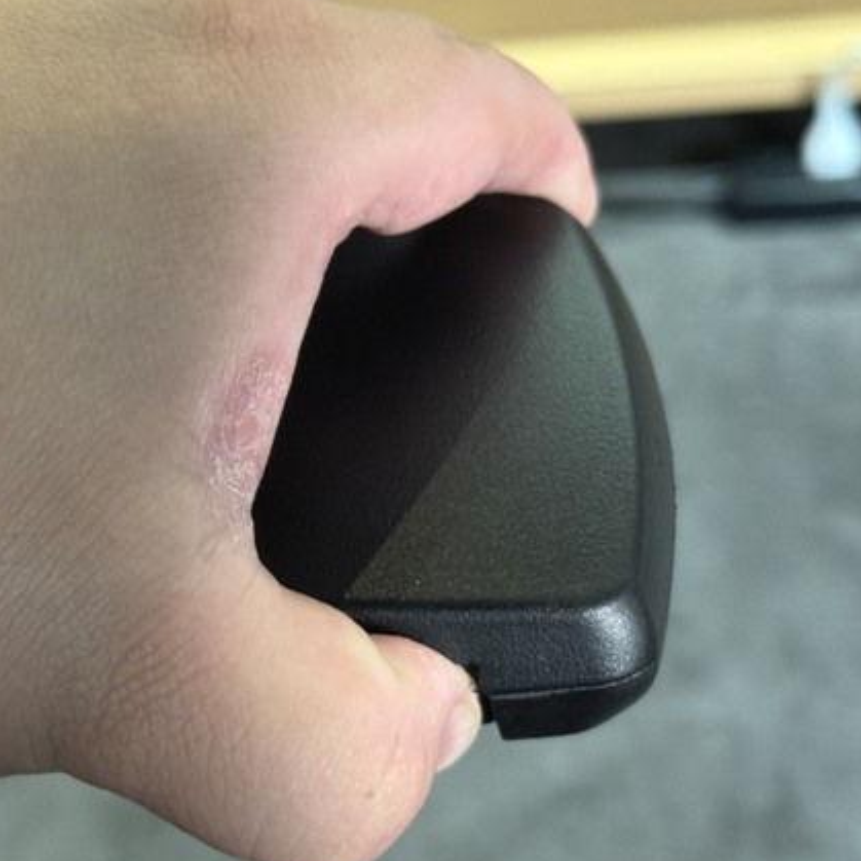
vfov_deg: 21.9
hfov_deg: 21.7
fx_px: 2223
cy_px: 437
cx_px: 220
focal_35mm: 79
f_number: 1.78
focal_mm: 6.76
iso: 320
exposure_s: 1/40
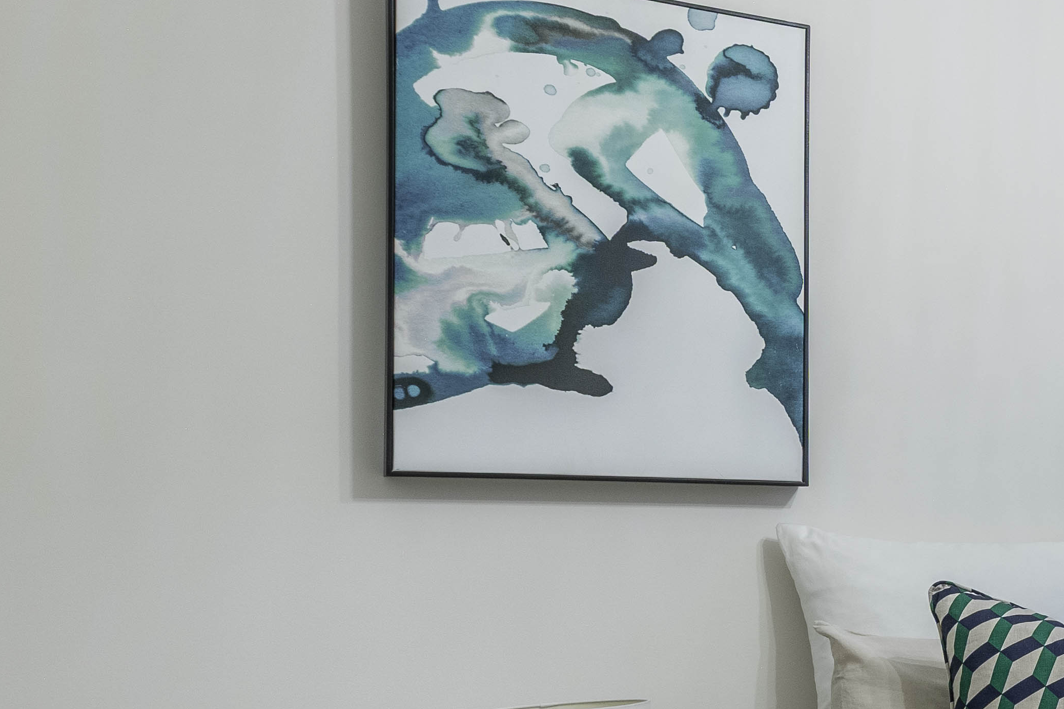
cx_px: 1497
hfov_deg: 27.7
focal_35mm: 55
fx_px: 1625
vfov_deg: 24.1
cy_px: 591
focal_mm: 14
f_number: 5.6
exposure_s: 1/2
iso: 125
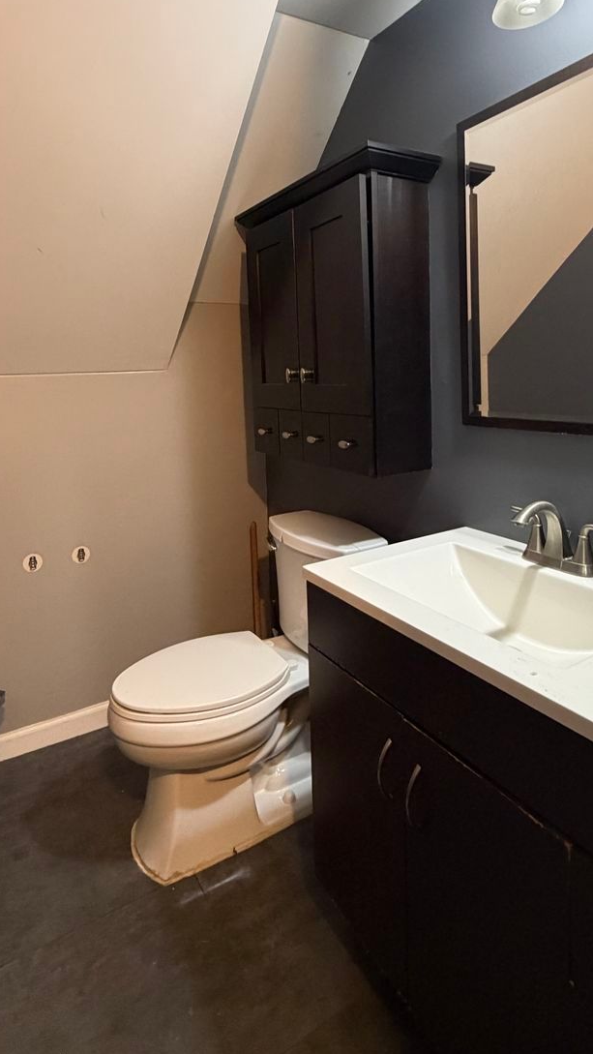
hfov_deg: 53.6
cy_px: 420
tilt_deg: -4.8
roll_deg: +2.1
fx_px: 587
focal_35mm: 21
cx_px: 302
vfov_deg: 82.8
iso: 400
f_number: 2.2
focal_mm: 2.22
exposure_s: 1/60
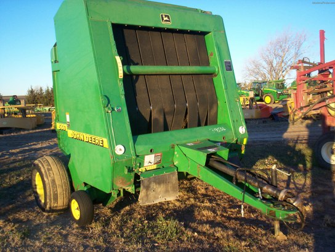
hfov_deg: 51.4
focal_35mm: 36
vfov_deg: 39.7
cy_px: 126
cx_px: 168
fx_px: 348
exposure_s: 1/111
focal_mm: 5.9
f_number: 4.5
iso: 100
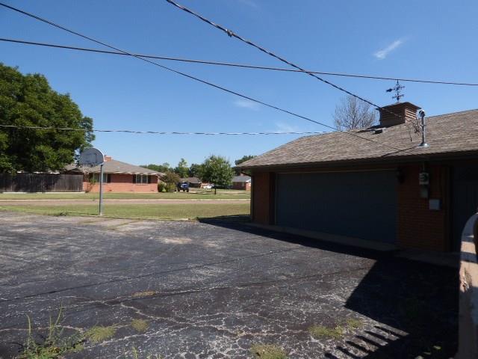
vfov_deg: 66.0
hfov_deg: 81.7
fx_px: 276
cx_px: 239
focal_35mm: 20
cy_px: 180
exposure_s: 1/800
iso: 100
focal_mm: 3.58
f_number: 4
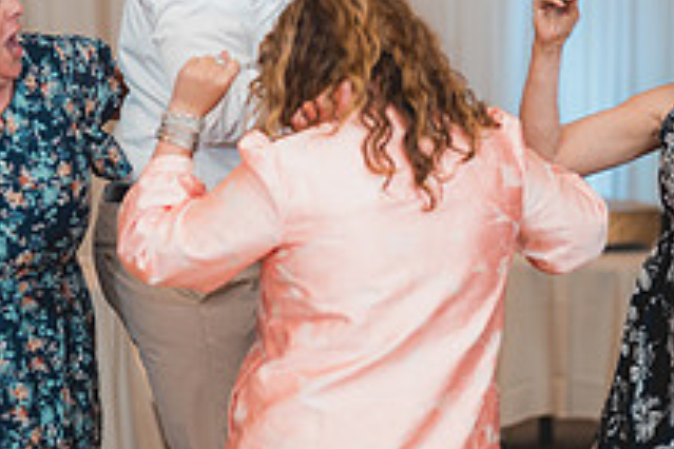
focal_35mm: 136
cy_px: 103
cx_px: 326
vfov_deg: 10.1
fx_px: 2546
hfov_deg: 15.1
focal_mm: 50
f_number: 1.2
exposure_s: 1/250
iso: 80
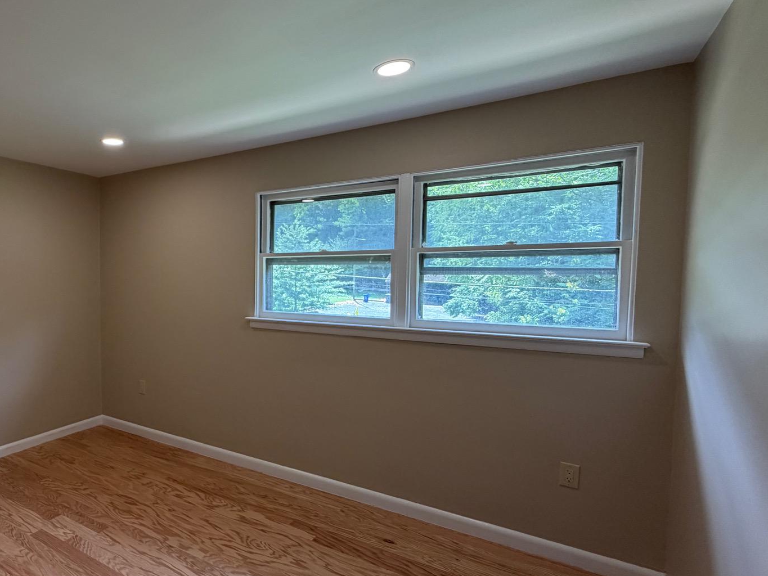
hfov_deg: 74.2
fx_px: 466
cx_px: 205
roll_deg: +0.6
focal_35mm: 21
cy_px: 296
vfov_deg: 63.4
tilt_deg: -2.6
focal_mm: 2.22
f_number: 2.2
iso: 125
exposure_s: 1/120
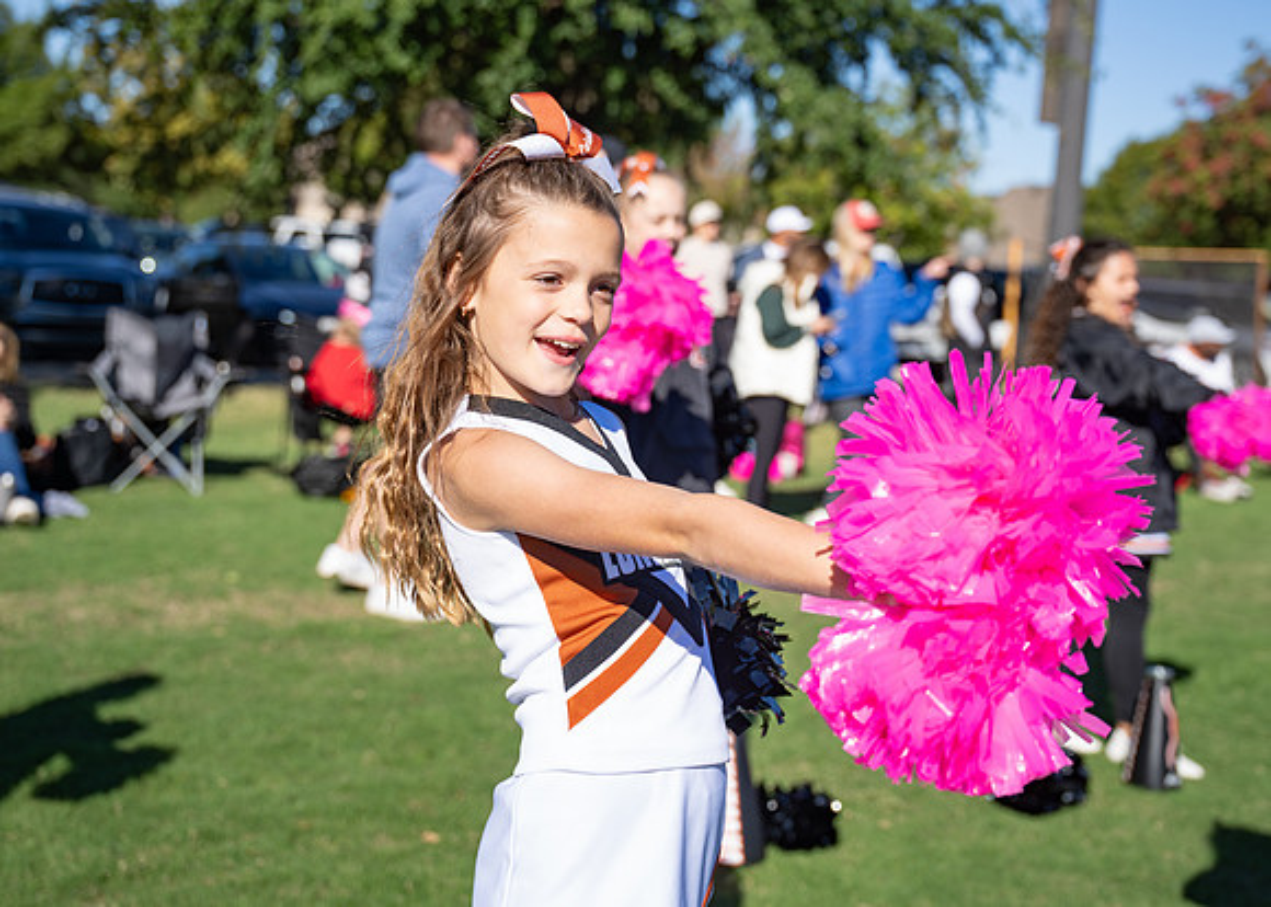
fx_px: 1841
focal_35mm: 51
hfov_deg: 38.1
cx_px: 650
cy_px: 365
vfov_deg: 27.6
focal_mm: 40.4
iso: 250
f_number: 2.8
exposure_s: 1/4000
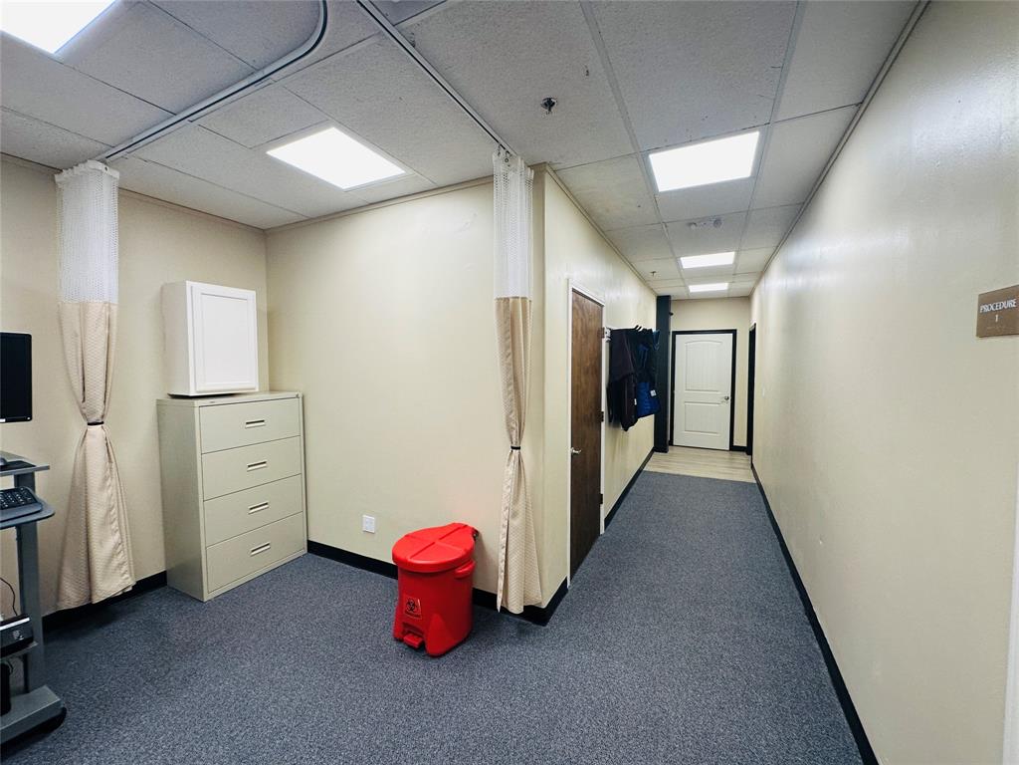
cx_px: 510
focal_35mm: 14
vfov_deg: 85.7
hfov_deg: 102.1
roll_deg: -0.8
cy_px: 382
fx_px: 412
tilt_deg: -3.7
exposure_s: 1/120
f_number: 2.2
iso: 125
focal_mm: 2.22
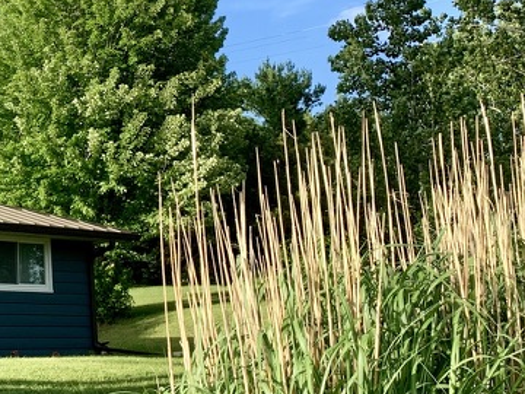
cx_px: -105
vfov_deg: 19.8
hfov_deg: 24.0
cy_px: 117
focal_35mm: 74
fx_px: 1122
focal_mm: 4.25
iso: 25
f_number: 1.8
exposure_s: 1/1176
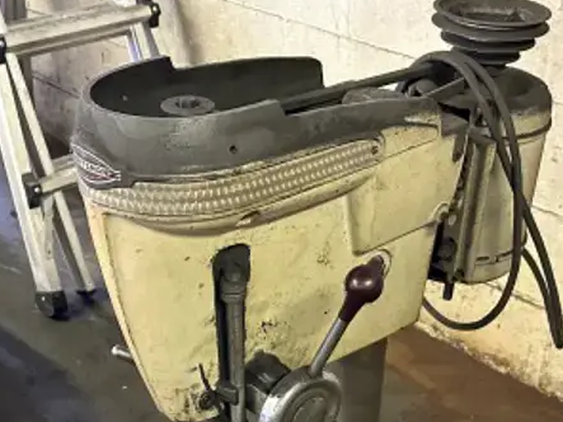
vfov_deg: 26.4
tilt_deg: -38.7
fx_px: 846
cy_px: 428
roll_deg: -4.2
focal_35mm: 52
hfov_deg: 36.7
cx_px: 327
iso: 800
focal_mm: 6.86
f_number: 1.78
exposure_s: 1/60
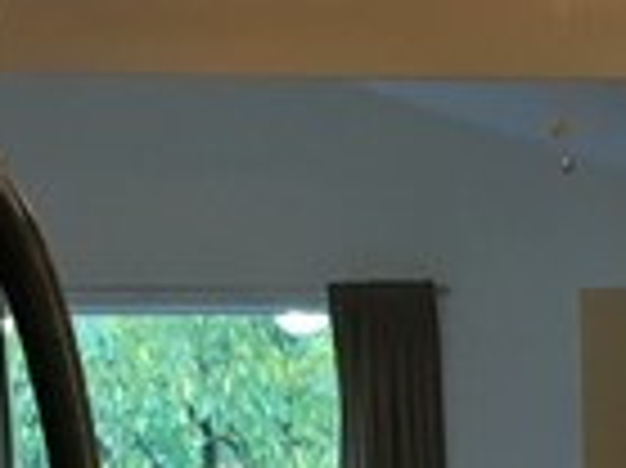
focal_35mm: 214
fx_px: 3867
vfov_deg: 6.6
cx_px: 955
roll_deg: +0.4
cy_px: 1152
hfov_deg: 9.0
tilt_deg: -10.8
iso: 80
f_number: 2.2
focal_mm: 4.15
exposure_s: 1/30
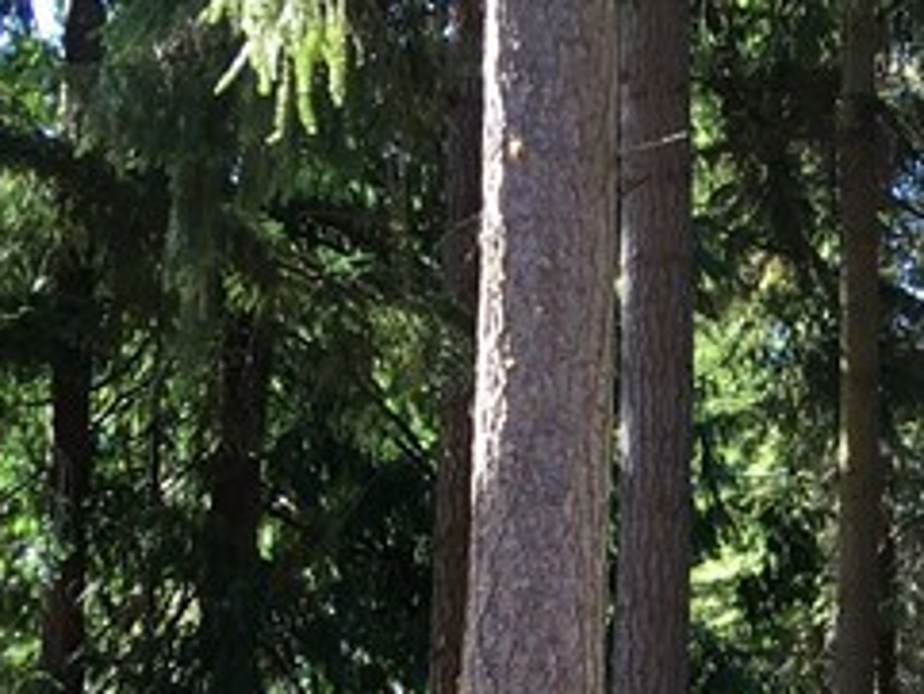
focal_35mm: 123
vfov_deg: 11.8
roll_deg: +0.5
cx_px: 1353
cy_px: 790
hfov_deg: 14.9
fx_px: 3285
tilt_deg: +9.6
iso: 25
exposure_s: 1/60
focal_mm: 4.15
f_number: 2.2
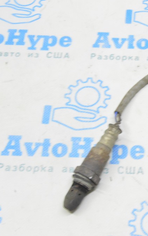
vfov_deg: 27.8
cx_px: 176
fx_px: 477
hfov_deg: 16.9
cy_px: 119
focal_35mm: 74
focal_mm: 32
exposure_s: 1/15
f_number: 20
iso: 6400
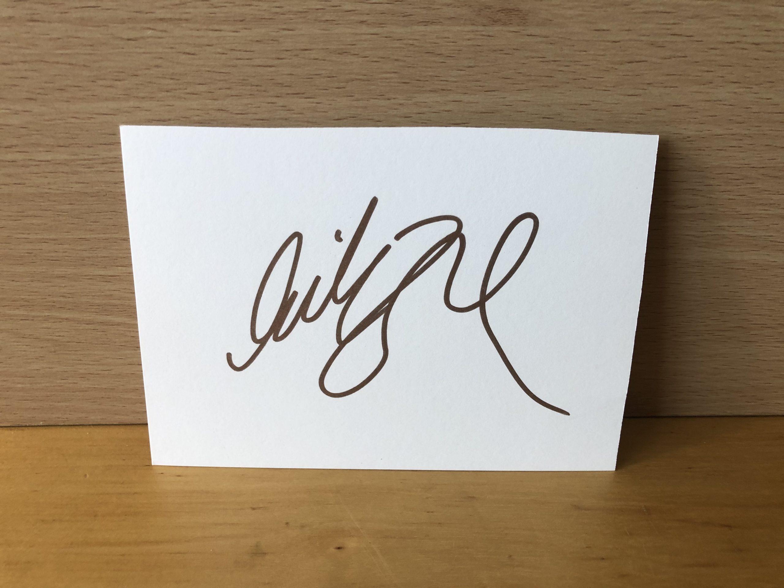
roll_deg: -1.8
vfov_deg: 49.7
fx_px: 634
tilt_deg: -29.4
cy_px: 294
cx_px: 392
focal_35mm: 28
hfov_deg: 63.4
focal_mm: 3.99
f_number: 1.8
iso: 20
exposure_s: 1/30
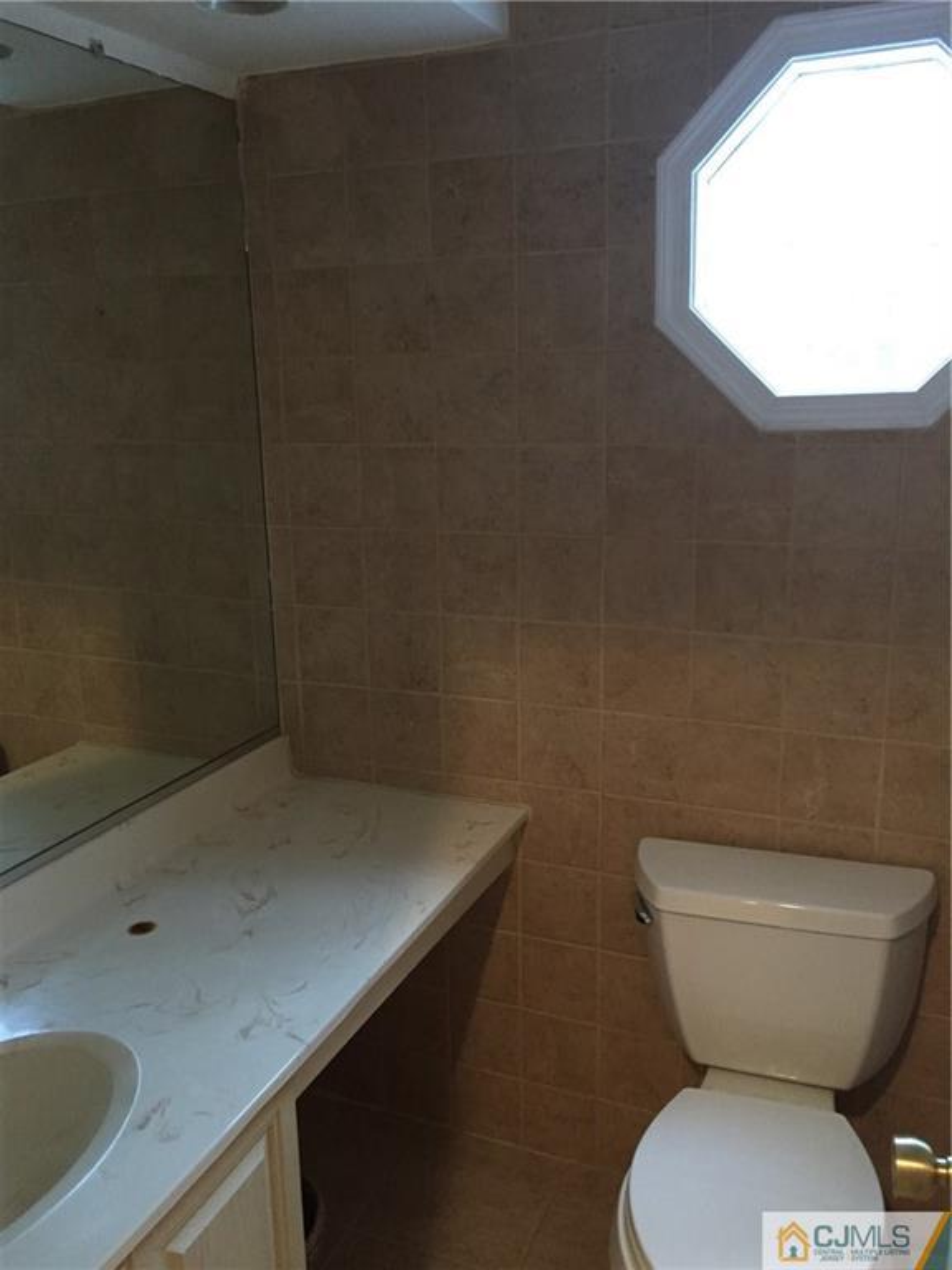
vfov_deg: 61.7
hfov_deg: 48.2
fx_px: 1063
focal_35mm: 29
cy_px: 635
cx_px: 476
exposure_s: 1/30
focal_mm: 4.15
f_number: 2.2
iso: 200
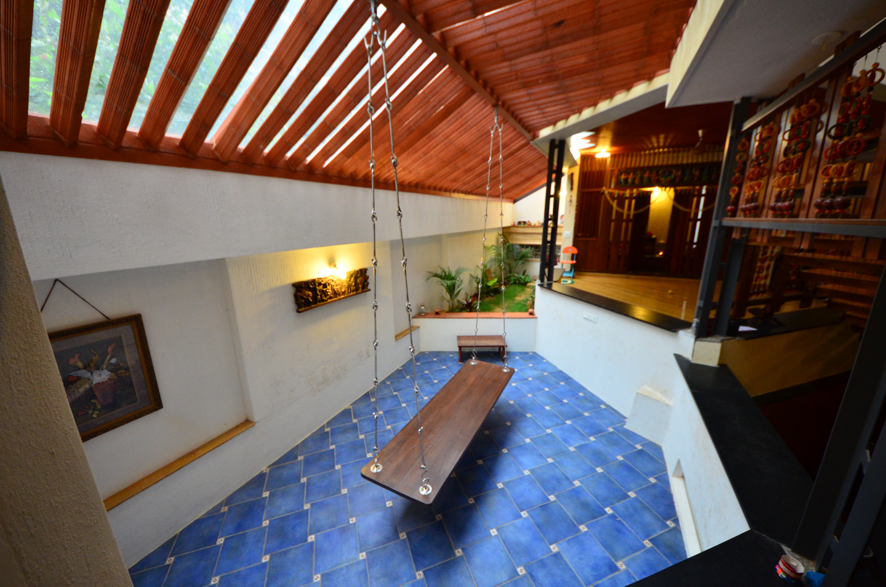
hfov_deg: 112.7
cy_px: 294
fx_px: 295
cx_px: 443
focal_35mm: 12
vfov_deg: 89.7
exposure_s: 1/60
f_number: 4.5
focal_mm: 8
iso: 1000
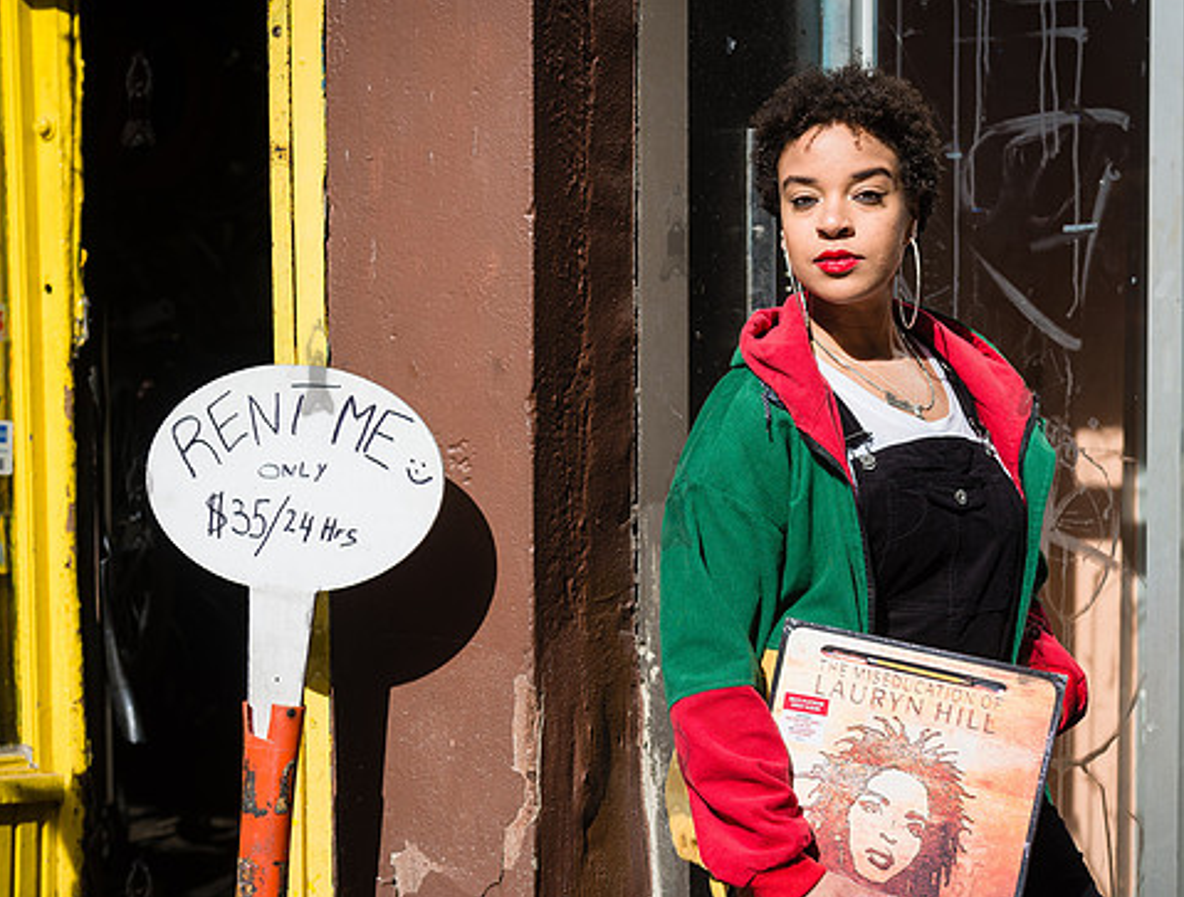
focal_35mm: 63
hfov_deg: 30.5
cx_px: 738
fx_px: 2163
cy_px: 528
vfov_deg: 23.4
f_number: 4
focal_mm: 45
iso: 200
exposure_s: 1/2500
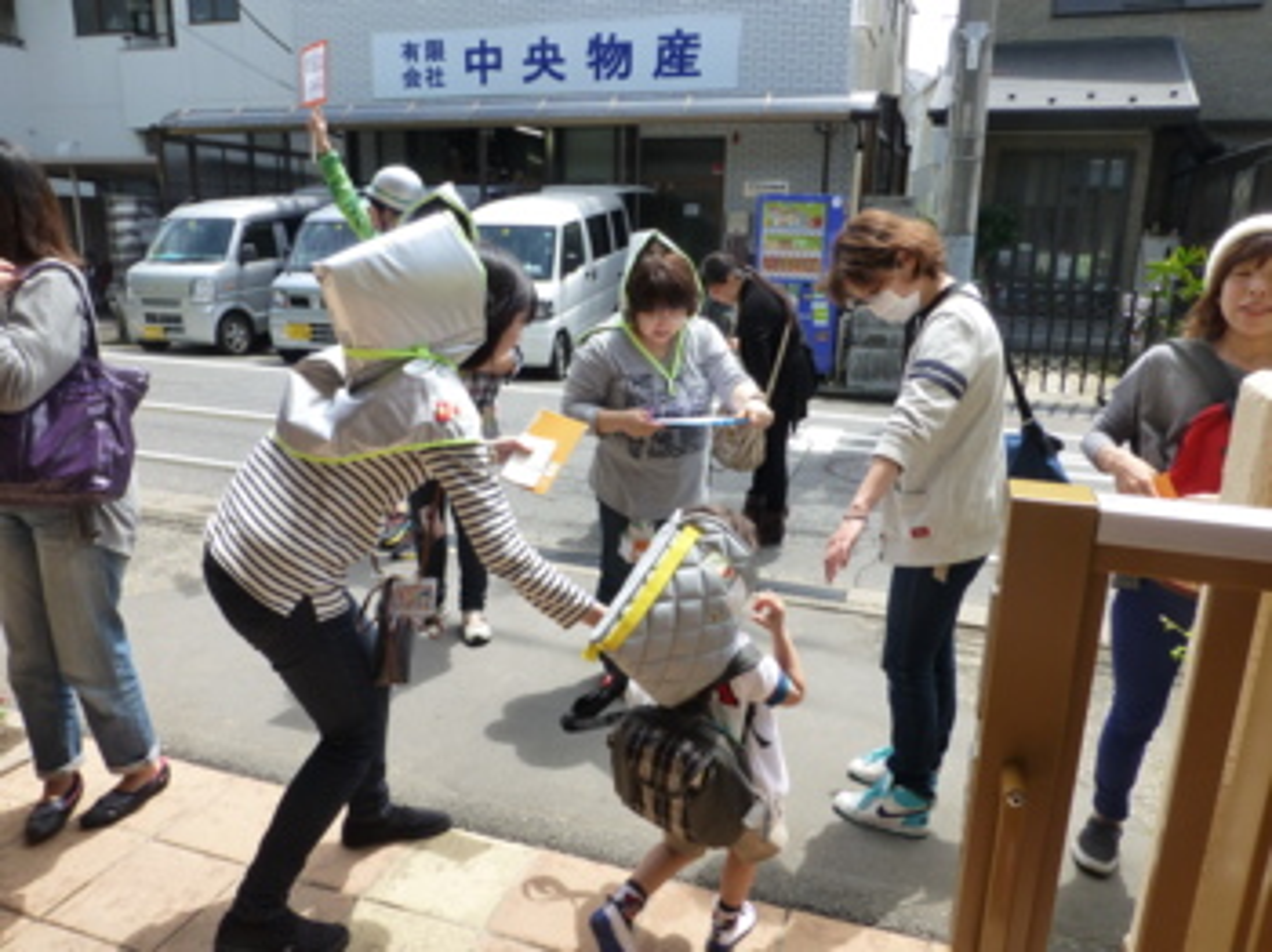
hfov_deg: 71.6
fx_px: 881
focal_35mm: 24
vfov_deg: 56.8
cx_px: 636
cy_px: 476
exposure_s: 1/400
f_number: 4
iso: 160
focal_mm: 4.3
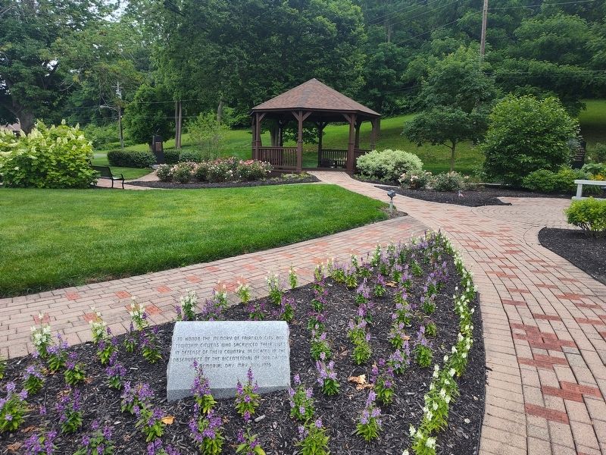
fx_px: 403
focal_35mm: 23
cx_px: 303
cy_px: 228
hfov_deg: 73.9
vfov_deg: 58.9
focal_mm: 5.56
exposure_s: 1/365
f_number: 1.8
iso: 100
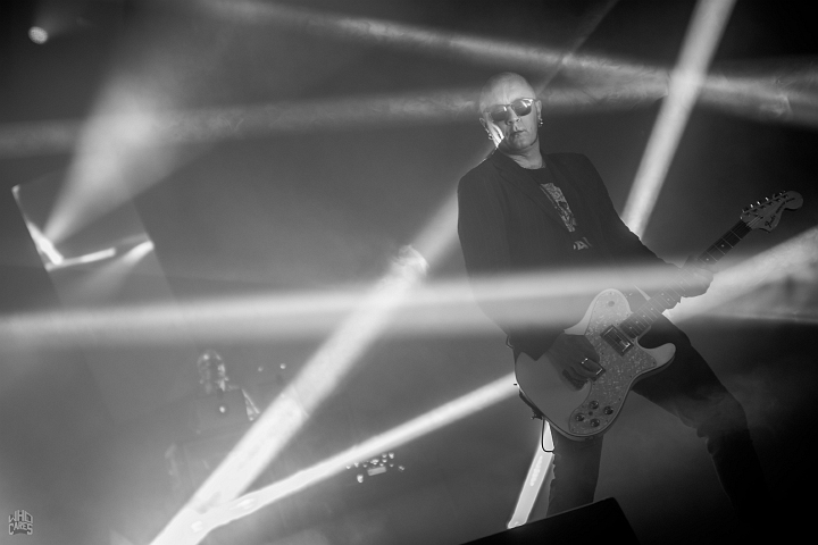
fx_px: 1193
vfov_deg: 25.8
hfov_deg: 37.9
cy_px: 272
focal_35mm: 52
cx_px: 409
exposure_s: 1/80
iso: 200
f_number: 1.4
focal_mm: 35
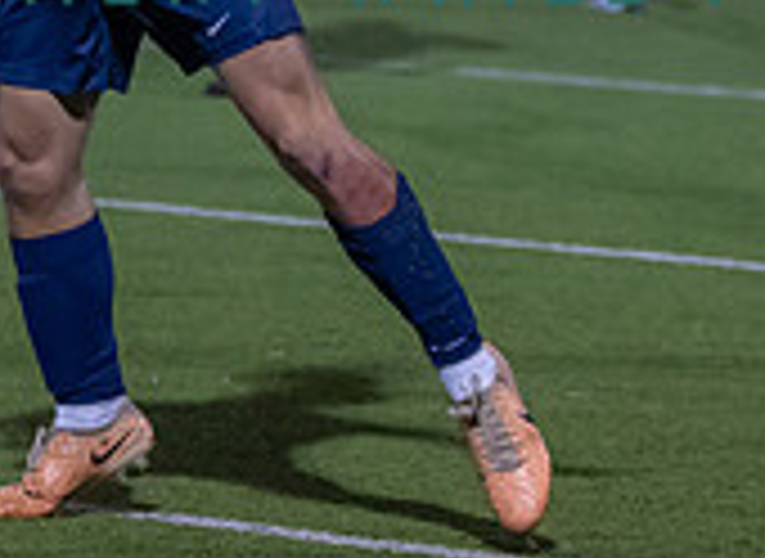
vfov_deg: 3.1
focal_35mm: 464
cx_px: 249
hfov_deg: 4.3
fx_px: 10154
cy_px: -251
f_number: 2.8
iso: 3200
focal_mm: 95
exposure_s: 1/1000
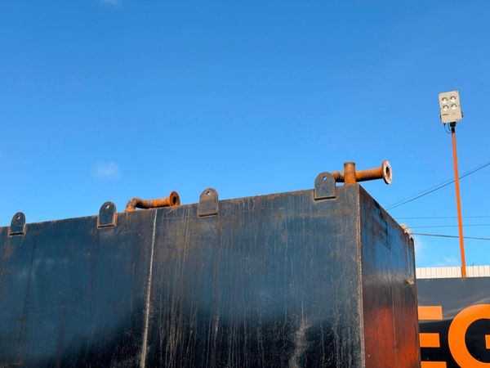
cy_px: 184
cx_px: 245
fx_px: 679
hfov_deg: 39.7
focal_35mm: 48
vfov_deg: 30.3
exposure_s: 1/3704
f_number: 1.78
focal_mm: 6.76
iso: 64
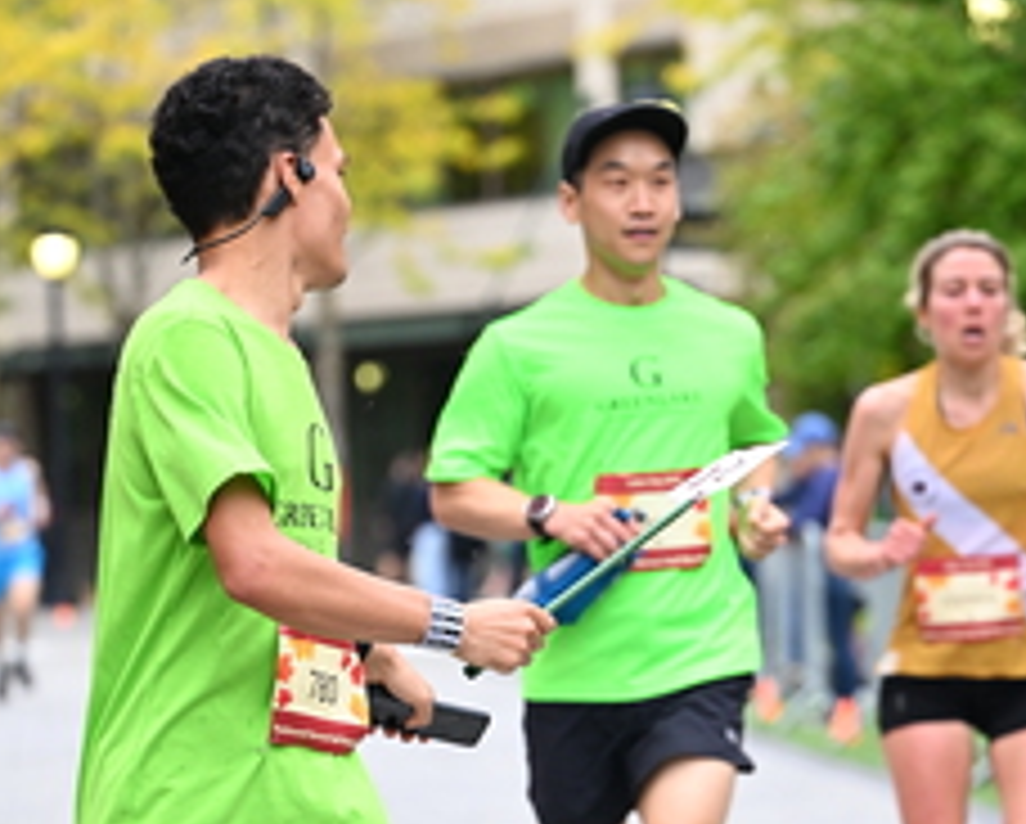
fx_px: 6324
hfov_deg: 9.3
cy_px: 630
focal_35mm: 208
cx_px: 502
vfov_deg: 7.4
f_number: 2.8
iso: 1250
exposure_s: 1/1250
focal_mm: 92
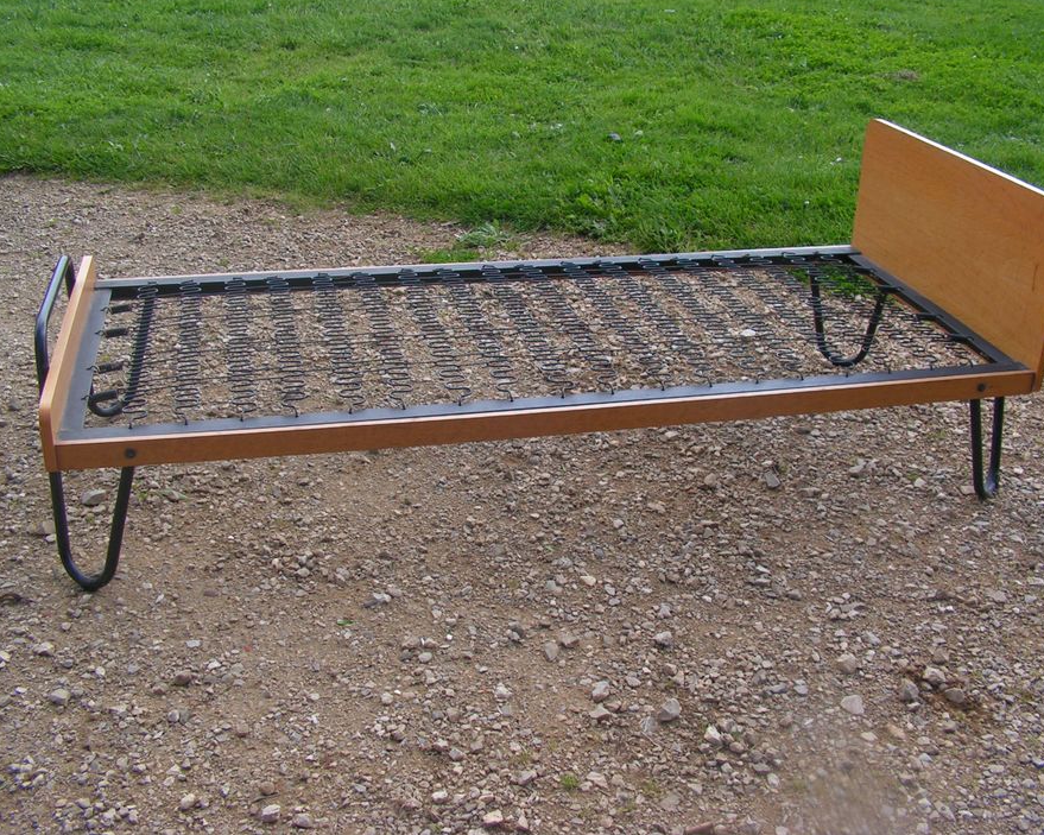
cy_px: 414
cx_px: 540
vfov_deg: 39.2
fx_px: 1174
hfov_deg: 47.9
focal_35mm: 38
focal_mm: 6
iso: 64
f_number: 3.2
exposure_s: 1/200
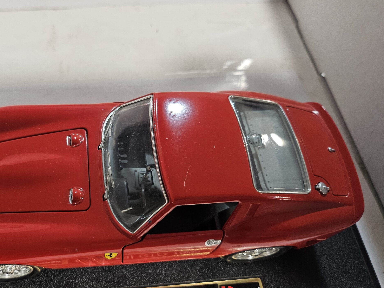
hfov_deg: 54.1
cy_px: 150
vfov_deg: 42.9
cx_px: 125
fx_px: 366
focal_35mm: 33
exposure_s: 1/100
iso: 250
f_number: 1.8
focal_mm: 5
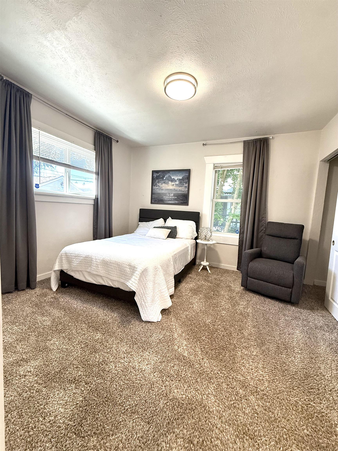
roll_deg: -3.9
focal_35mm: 14
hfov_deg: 85.7
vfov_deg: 102.1
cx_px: 169
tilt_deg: -4.9
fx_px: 182
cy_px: 226
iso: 250
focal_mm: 2.22
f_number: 2.2
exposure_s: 1/120
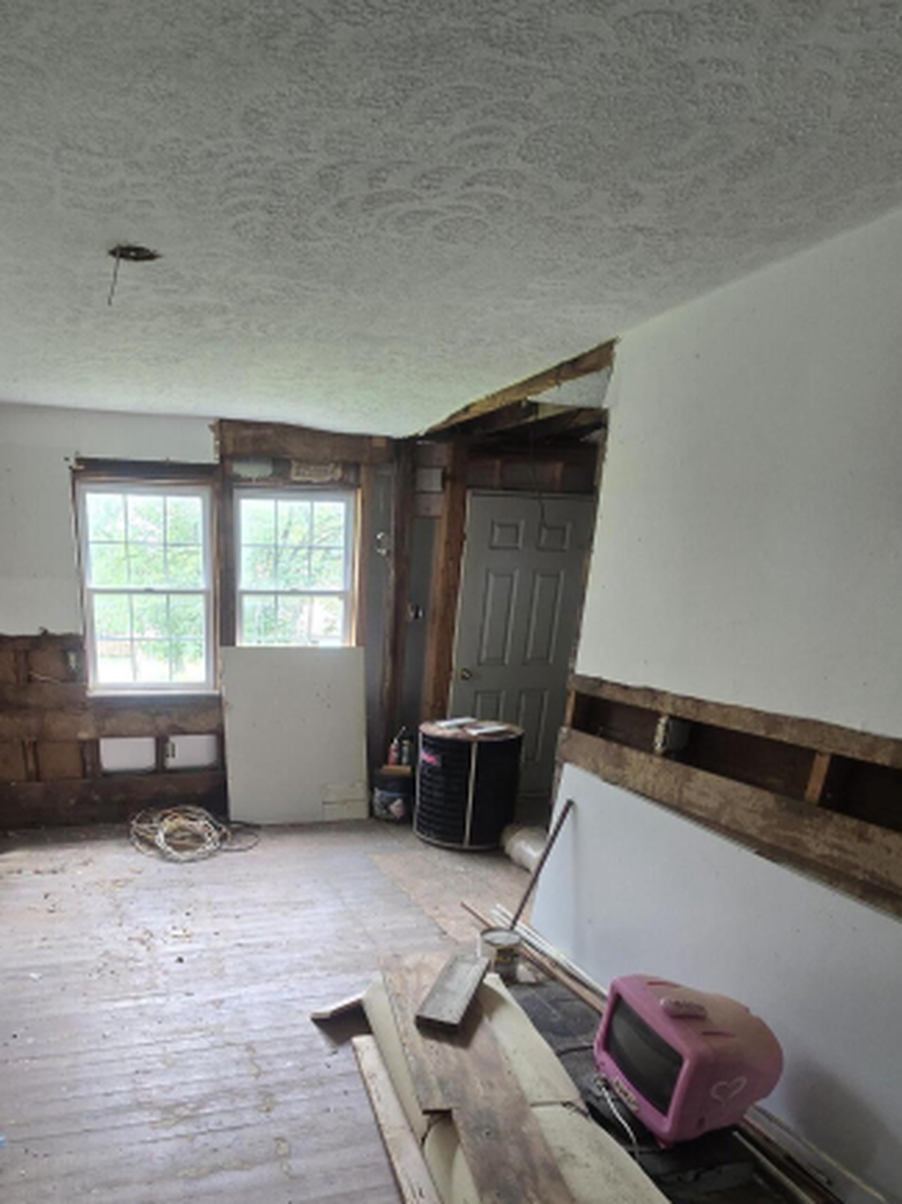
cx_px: 272
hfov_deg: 63.5
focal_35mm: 20
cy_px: 834
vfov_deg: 78.2
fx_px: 696
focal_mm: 2.2
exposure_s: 1/60
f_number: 2.2
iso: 160
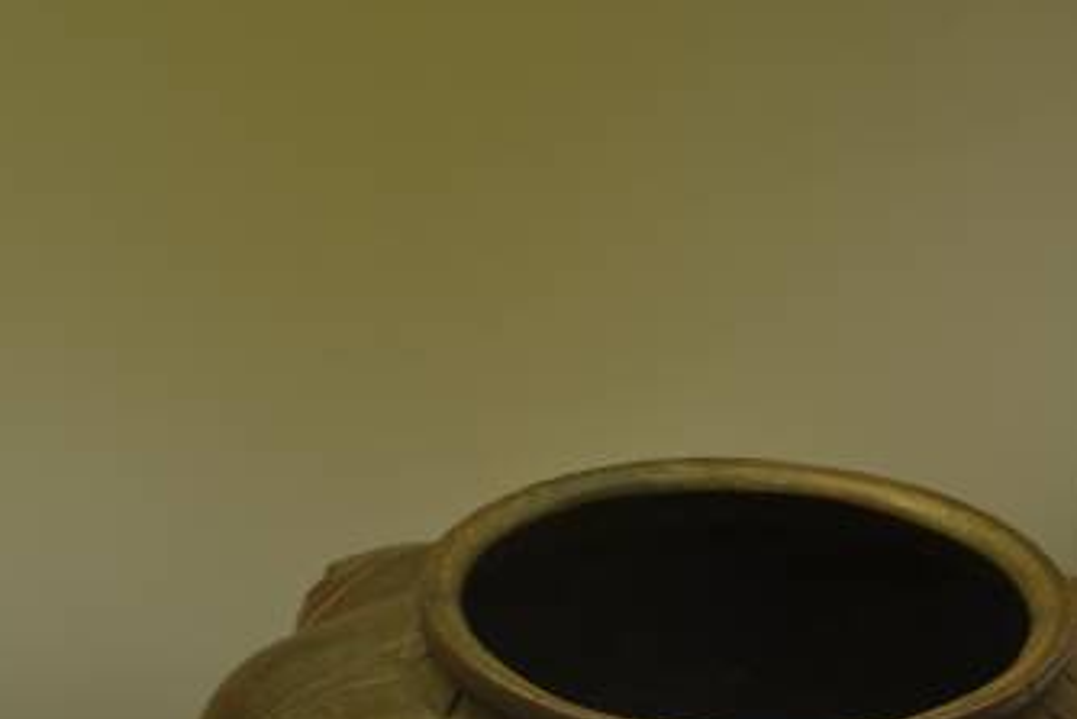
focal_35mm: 79
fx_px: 2364
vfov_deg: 16.7
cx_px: 632
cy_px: 795
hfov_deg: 25.6
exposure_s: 1/15
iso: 100
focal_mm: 22
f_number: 4
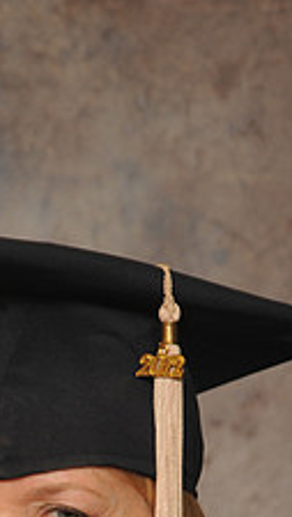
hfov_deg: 3.0
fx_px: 5546
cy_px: 528
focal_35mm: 404
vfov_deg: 5.3
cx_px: 20
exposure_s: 1/60
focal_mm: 100
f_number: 5.6
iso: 200
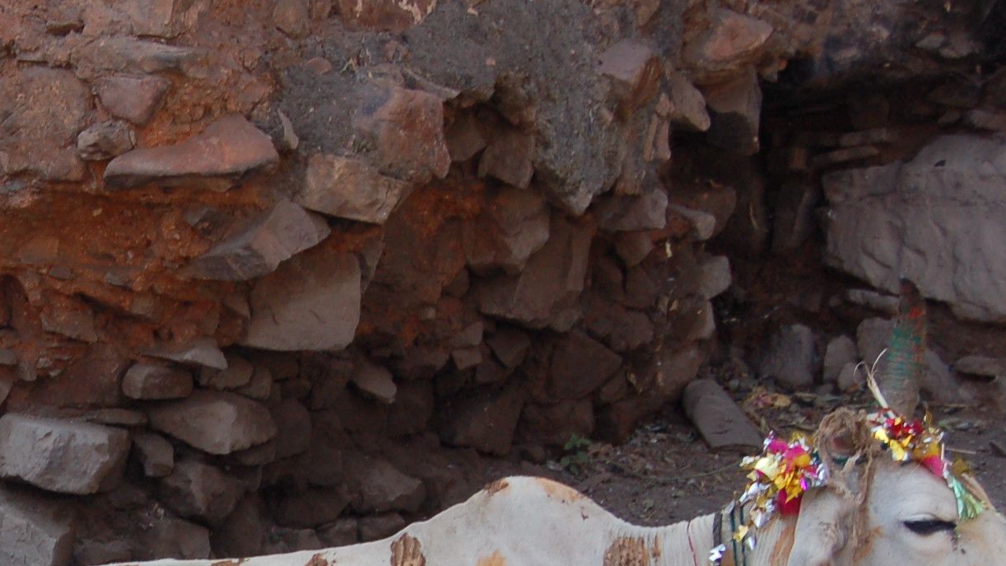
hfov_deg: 15.5
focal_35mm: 135
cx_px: -32
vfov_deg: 8.9
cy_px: 603
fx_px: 3608
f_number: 5.6
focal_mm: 35
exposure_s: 1/125
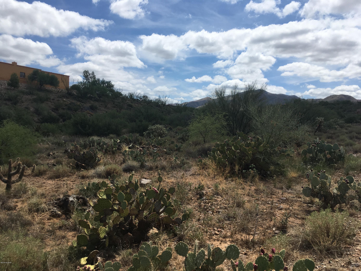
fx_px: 302
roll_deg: -1.8
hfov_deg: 61.7
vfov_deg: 48.2
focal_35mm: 29
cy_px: 136
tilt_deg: -2.3
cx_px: 180
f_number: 2.2
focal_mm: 4.15
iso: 25
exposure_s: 1/2331
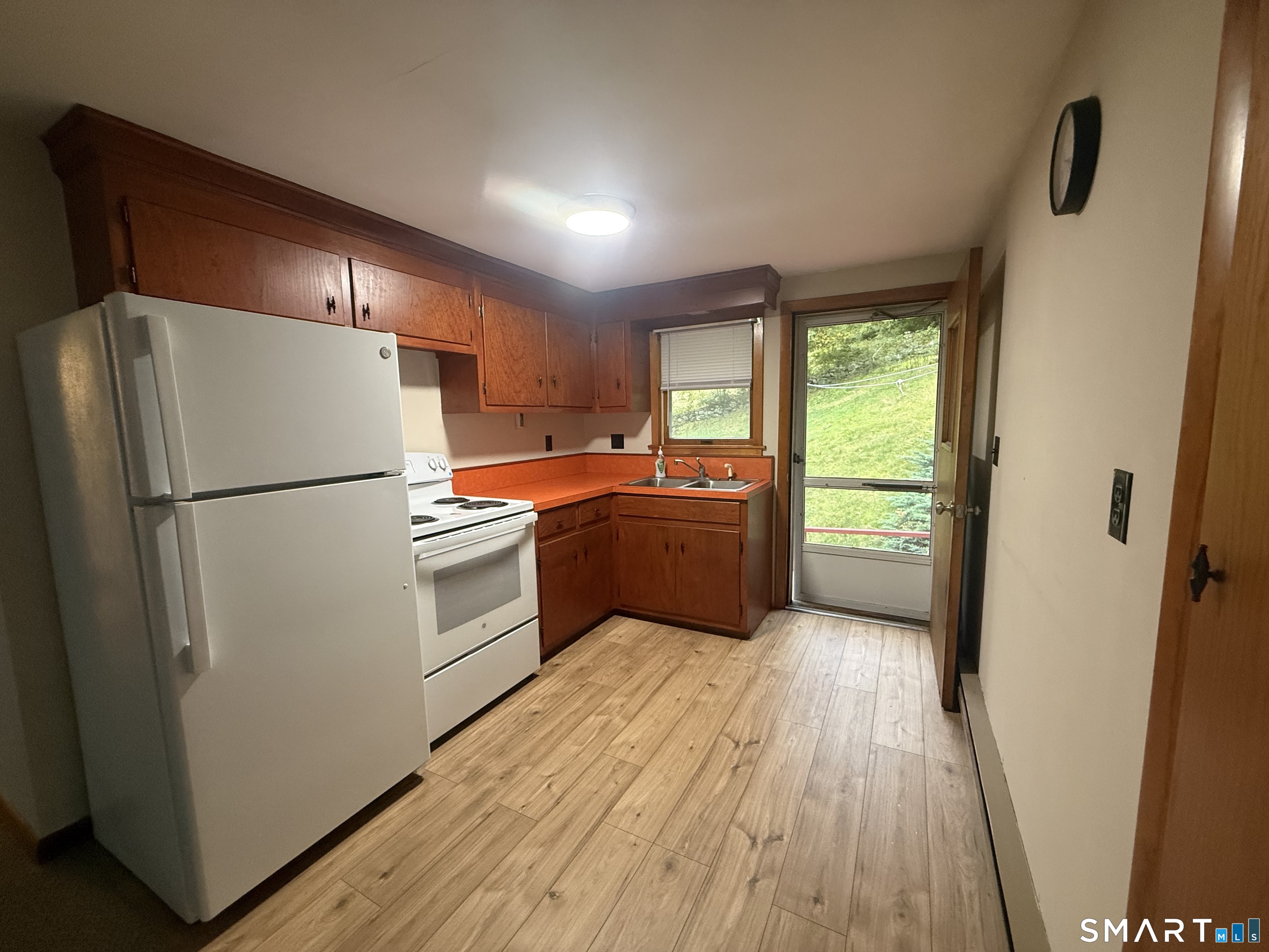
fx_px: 513
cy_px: 476
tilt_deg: -6.3
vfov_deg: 85.7
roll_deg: +0.5
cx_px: 634
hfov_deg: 102.1
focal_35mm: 14
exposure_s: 1/60
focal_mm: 2.22
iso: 400
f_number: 2.2
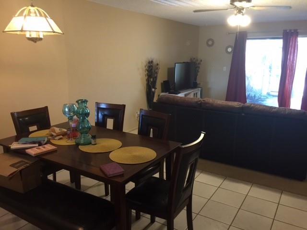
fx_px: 257
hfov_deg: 61.7
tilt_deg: -11.7
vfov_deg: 48.2
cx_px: 154
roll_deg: -0.8
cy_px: 115
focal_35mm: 29
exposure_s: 1/15
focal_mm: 4.15
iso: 125
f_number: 2.2
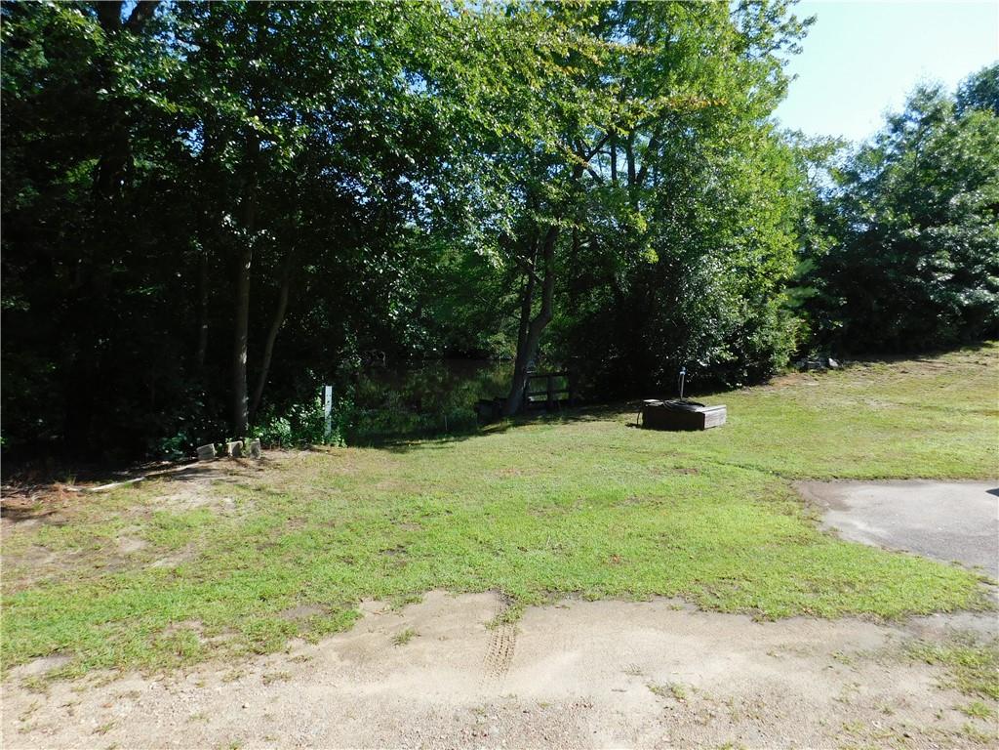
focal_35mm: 23
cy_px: 375
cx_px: 500
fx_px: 664
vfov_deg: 58.9
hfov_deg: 73.9
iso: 125
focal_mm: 4
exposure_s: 1/1000
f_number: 3
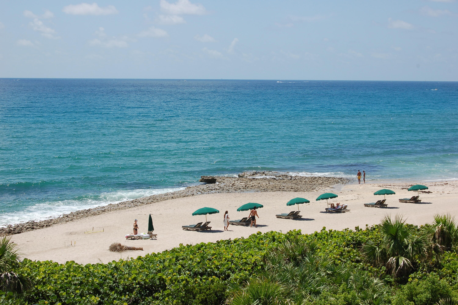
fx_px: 1049
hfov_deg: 24.6
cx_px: 229
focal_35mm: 82
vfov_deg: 16.5
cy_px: 152
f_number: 11
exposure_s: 1/320
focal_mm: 55
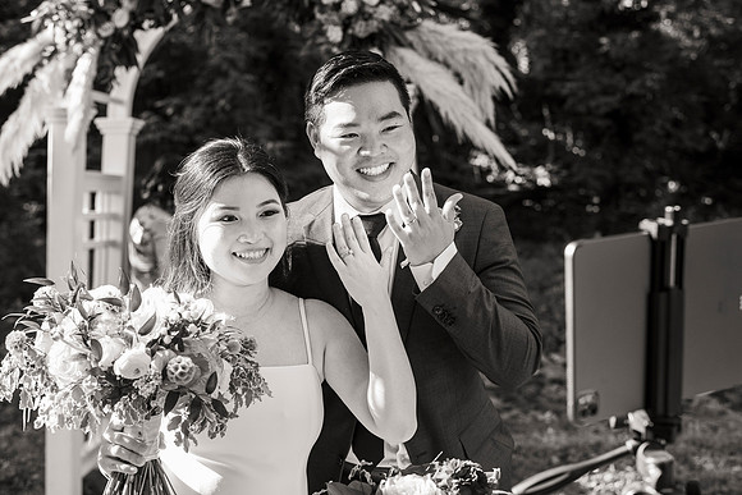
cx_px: 371
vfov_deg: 27.0
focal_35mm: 50
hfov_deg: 39.6
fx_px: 1031
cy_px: 248
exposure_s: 1/500
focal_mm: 50
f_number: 4
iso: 1000
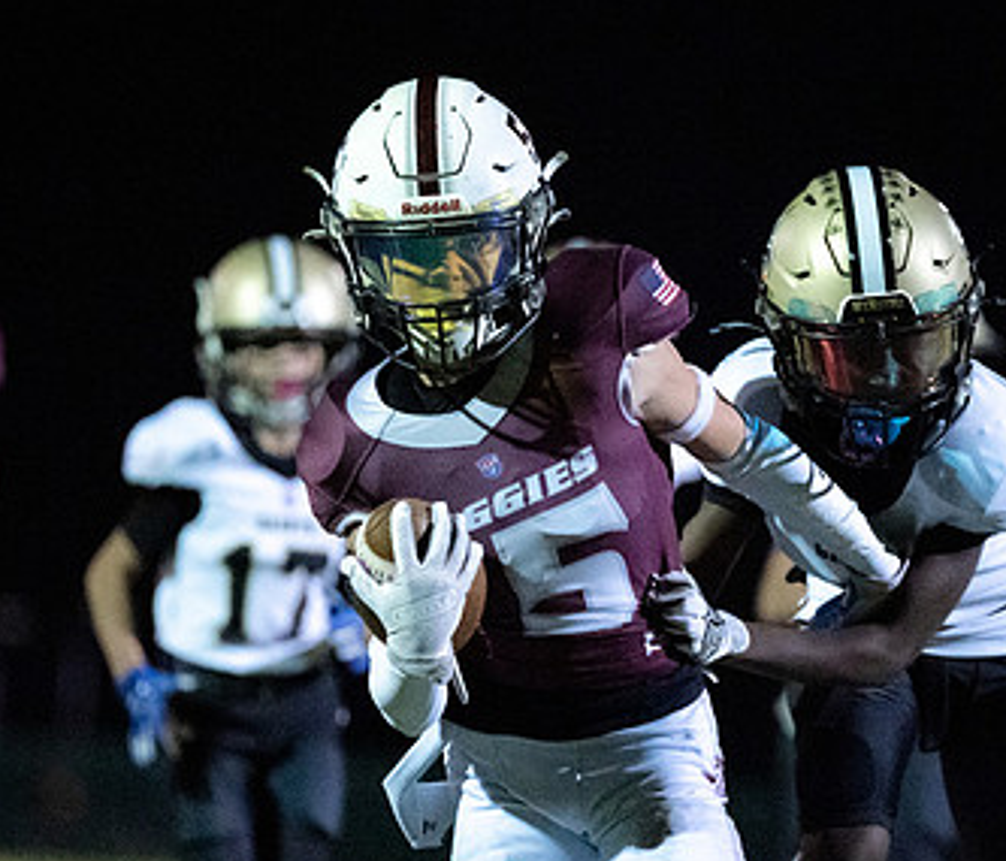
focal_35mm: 465
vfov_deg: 3.5
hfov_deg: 4.0
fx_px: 14230
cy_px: 512
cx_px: 643
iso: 20000
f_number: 2.8
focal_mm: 200
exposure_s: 1/1000
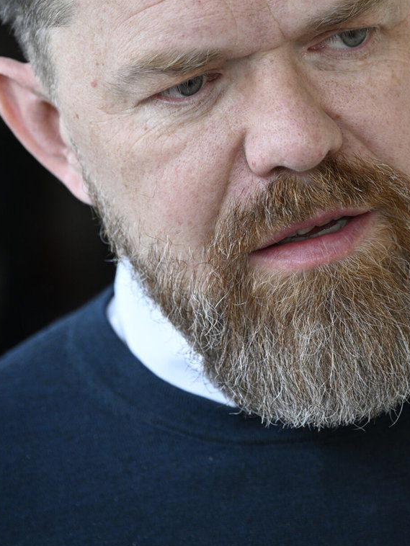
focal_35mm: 213
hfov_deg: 7.0
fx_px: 3362
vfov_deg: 9.3
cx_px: 302
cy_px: 173
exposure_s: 1/160
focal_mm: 105
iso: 900
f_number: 4
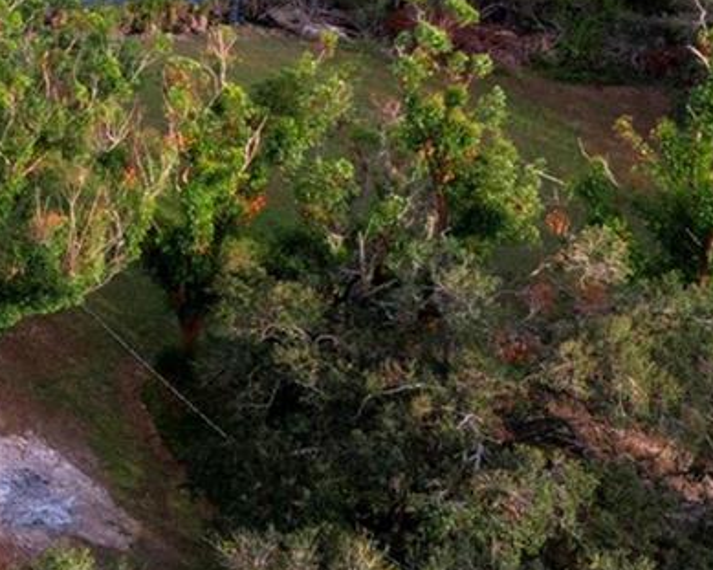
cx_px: -453
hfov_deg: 15.9
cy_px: -1
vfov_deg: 14.0
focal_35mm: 108
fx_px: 2278
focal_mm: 10.26
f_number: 5
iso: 100
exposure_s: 1/320
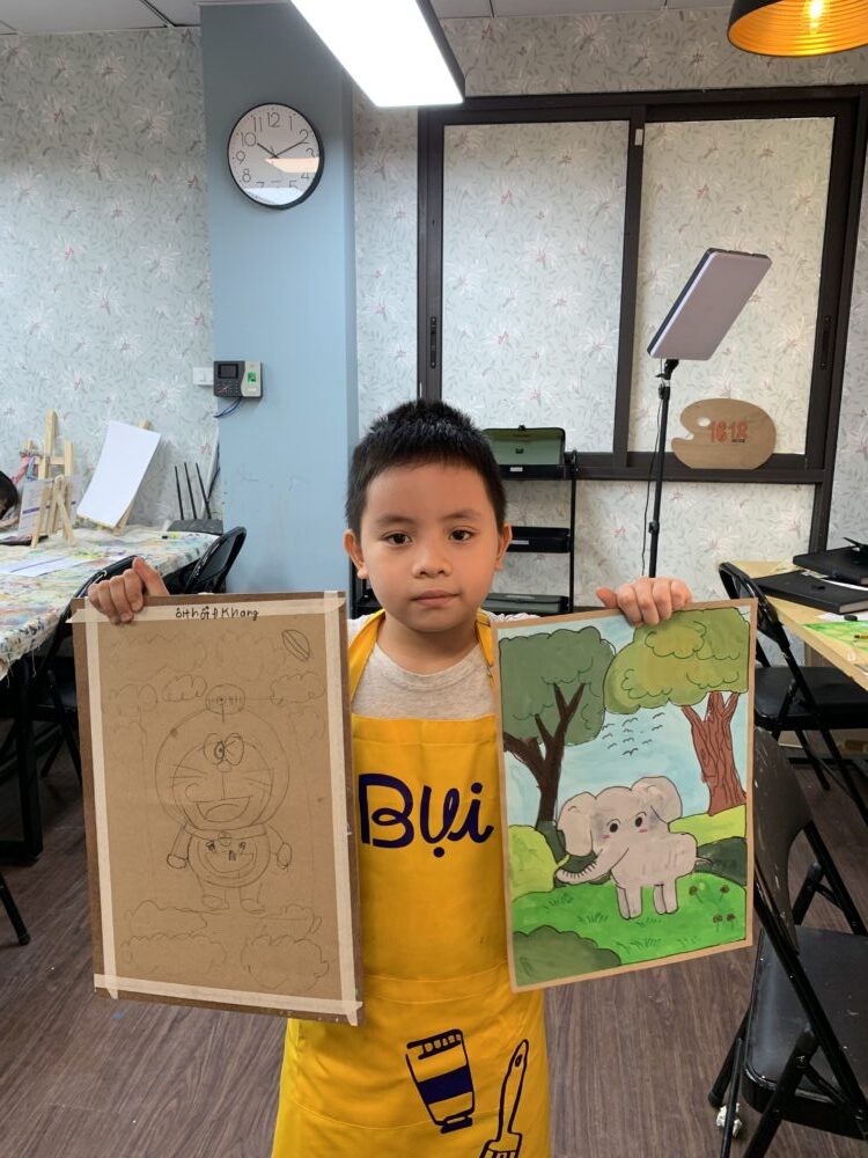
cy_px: 579
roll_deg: -0.2
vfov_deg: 67.3
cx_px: 434
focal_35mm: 26
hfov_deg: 53.1
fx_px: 869
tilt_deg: -10.9
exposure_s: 1/100
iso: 80
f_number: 1.8
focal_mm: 4.25
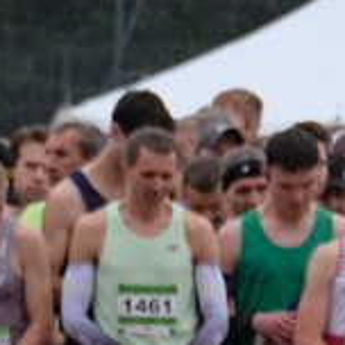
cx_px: 790
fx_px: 14568
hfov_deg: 1.4
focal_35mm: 1292
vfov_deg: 1.4
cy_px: 165
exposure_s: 1/220
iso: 800
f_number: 5.8
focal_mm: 120.6
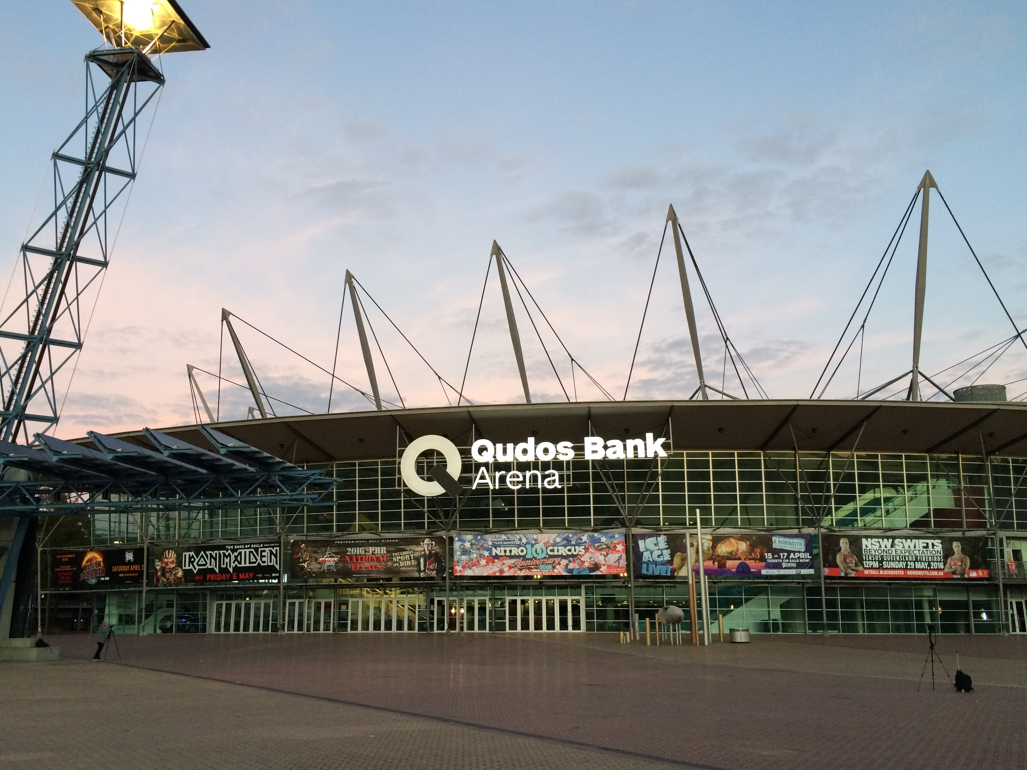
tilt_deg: +12.0
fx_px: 920
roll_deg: +0.3
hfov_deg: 58.3
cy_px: 389
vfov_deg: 45.4
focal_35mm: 31
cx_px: 490
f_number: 2.2
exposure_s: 1/33
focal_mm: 4.15
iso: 64
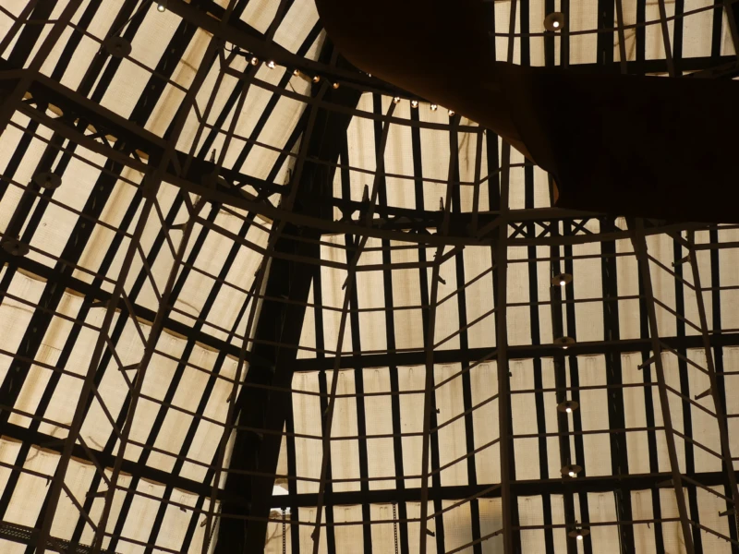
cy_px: 277
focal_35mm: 42
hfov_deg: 44.8
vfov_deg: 34.3
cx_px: 370
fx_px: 897
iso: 100
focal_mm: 7.6
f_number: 2.8
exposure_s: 1/1600
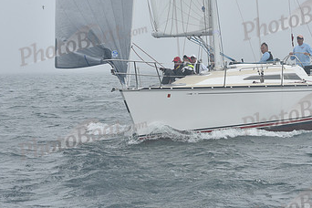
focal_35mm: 166
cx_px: 195
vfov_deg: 8.3
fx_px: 1439
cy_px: 77
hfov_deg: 12.4
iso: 250
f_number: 10
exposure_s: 1/800
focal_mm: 98
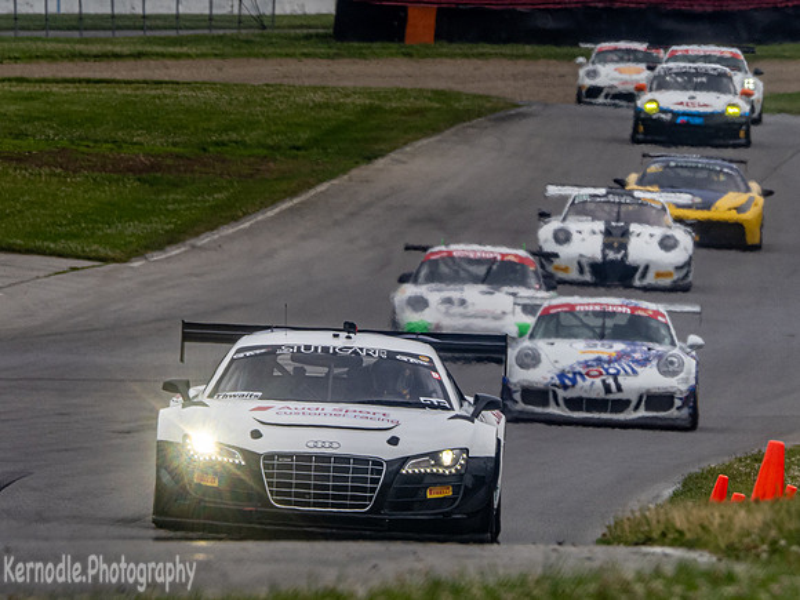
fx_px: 26018
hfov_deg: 1.8
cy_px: 198
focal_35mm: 1126
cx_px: 265
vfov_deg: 1.3
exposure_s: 1/320
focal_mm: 420
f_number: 11
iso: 320
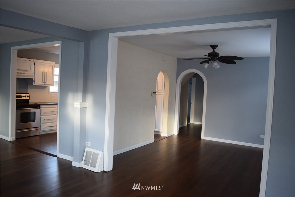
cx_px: 148
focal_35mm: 27
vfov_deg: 47.9
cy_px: 98
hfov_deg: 67.4
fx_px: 221
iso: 1800
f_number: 4
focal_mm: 18
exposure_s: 1/125
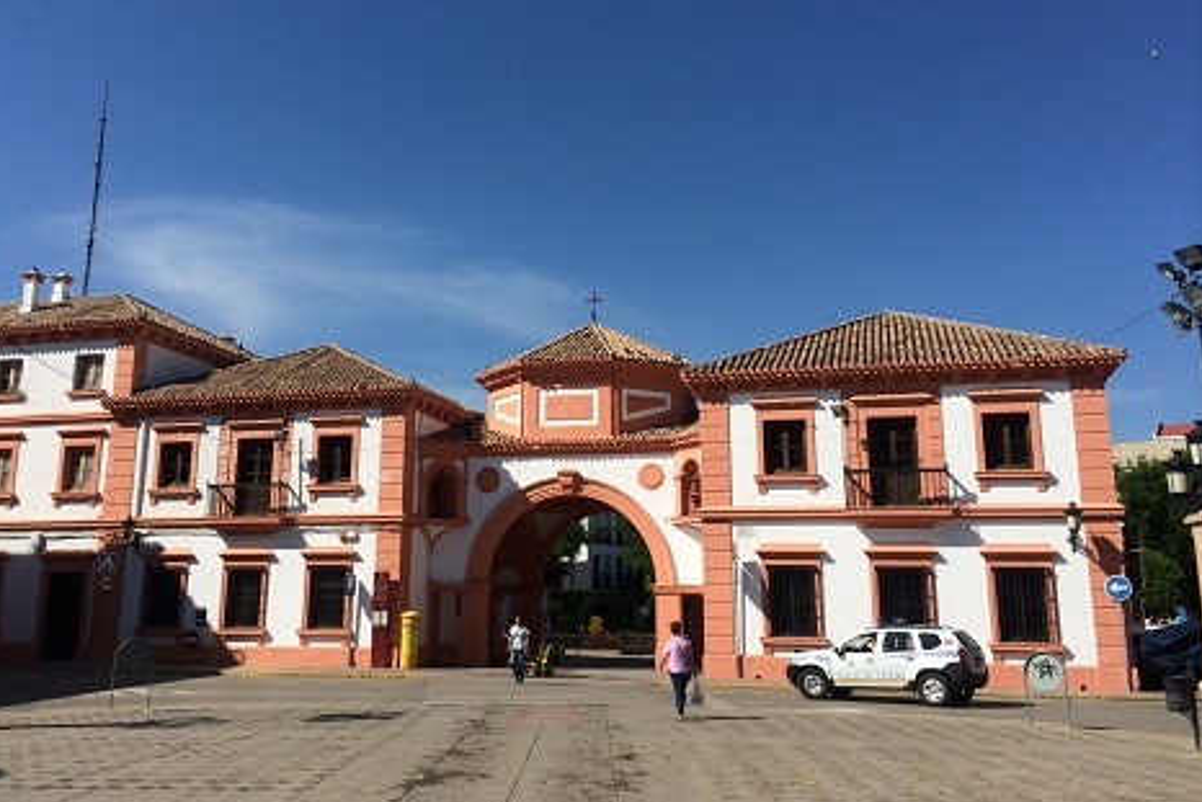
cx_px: 540
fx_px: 1169
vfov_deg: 37.8
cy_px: 338
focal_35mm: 35
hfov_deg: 54.3
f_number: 2.2
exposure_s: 1/4115
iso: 40
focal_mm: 4.12
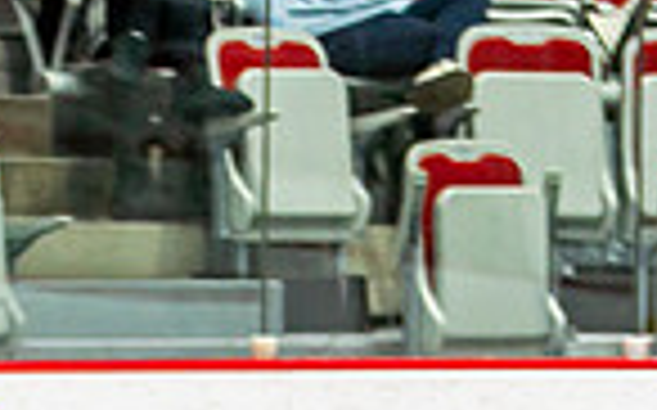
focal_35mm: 620
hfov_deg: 3.4
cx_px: 522
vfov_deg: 2.1
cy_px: 959
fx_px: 11093
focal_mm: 115
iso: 400
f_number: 2.8
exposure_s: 1/640
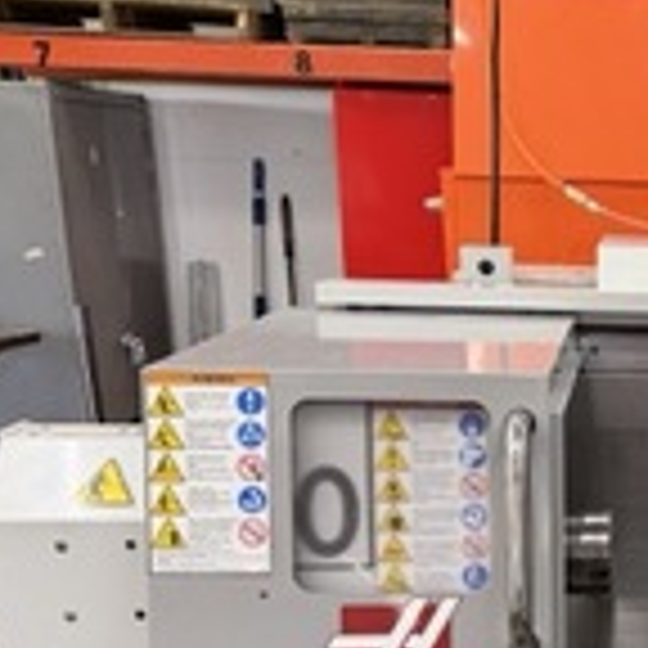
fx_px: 1250
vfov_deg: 28.2
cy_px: 558
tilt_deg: -17.7
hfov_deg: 25.5
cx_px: 814
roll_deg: -0.7
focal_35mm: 59
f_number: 1.78
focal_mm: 6.76
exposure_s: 1/120
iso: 160
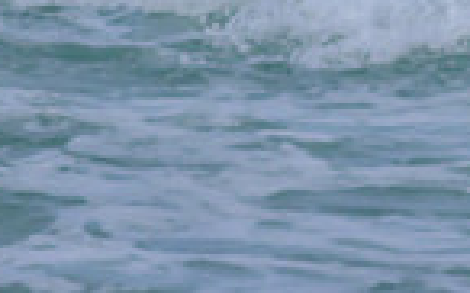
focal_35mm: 4352
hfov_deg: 0.5
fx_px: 55702
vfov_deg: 0.3
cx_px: 669
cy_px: -349
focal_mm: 800
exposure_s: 1/2000
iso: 900
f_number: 11
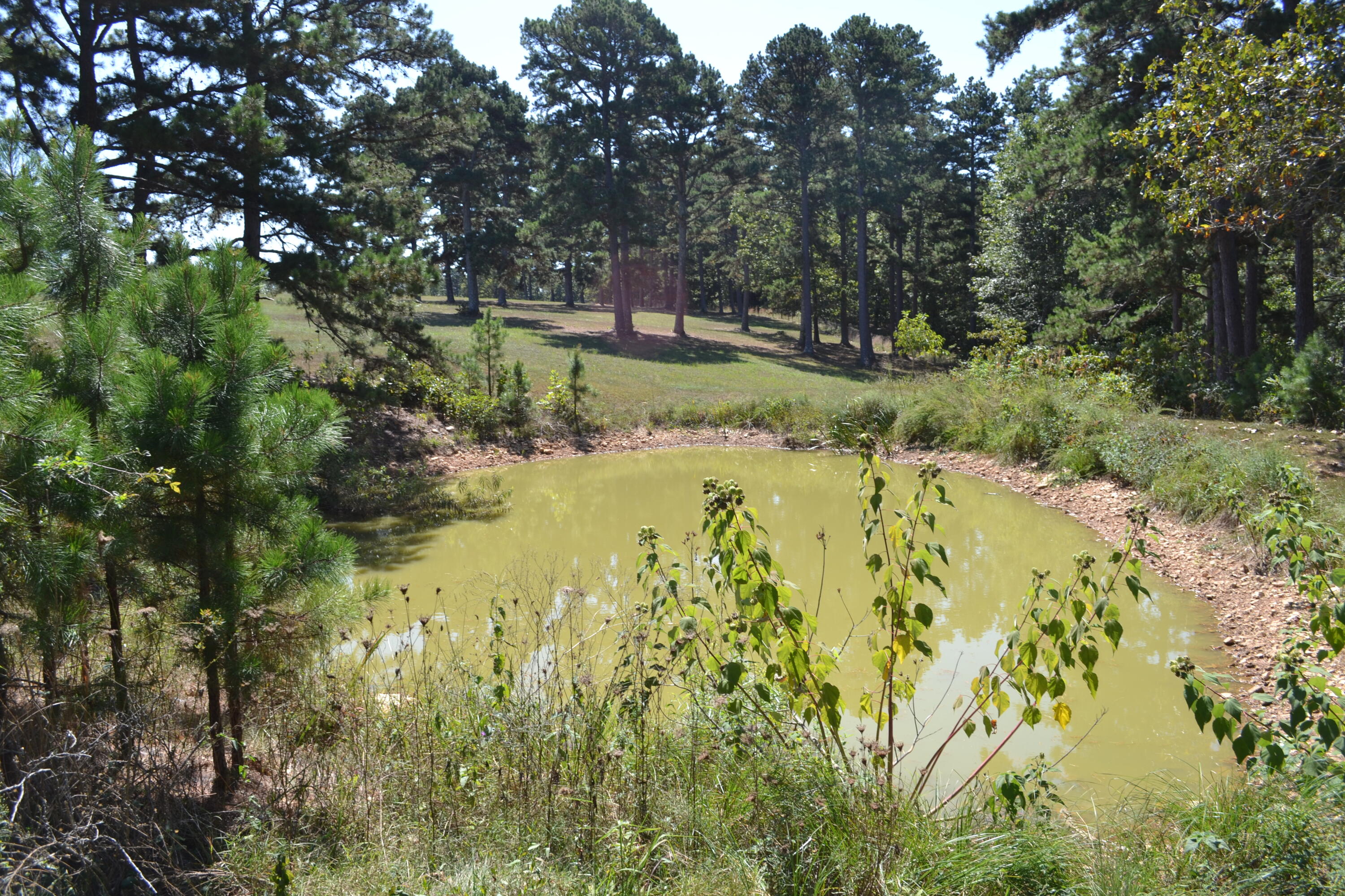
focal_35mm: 27
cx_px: 672
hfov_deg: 67.4
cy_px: 448
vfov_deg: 47.9
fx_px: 1009
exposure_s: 1/160
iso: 100
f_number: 6.3
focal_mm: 18
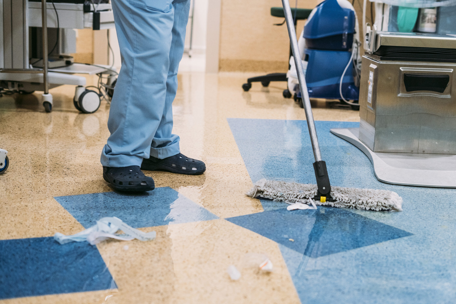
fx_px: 722
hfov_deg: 35.0
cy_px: 153
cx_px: 256
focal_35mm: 57
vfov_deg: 23.8
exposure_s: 1/320
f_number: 2.5
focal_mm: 50
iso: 1250
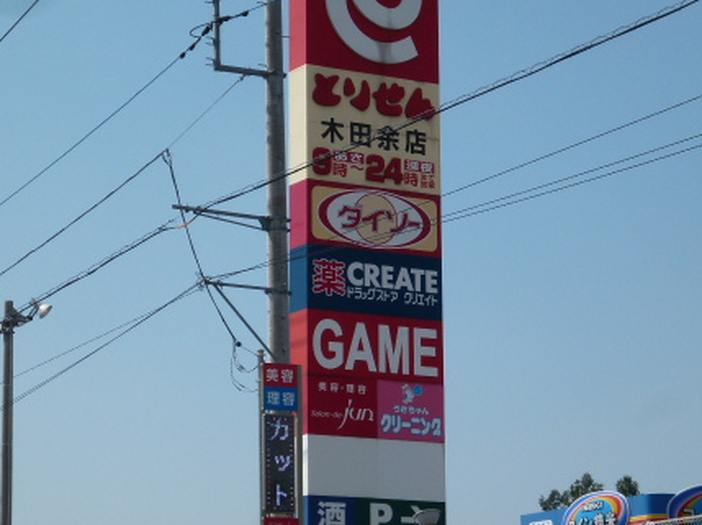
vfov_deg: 12.9
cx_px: 403
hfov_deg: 17.1
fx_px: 2330
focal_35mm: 115
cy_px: 252
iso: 100
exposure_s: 1/800
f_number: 5.6
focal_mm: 13.8
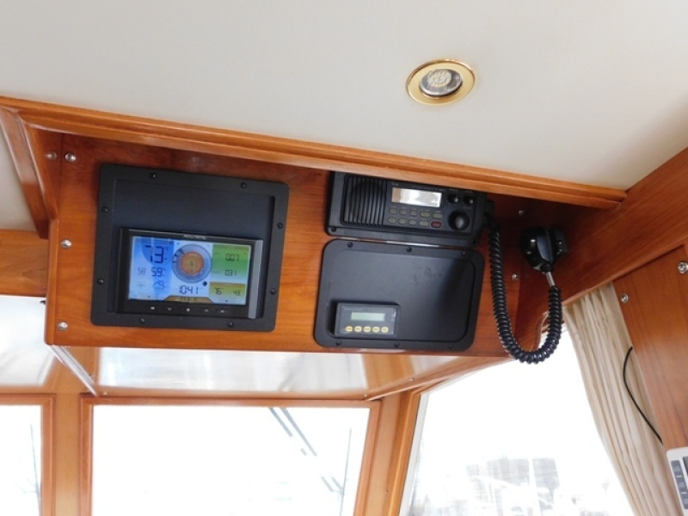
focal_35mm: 30
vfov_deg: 46.8
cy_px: 258
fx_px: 596
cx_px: 344
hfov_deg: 60.0
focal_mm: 5.3
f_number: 3.2
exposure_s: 1/30
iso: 400
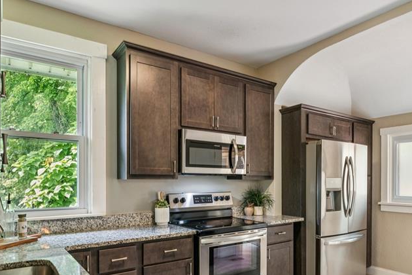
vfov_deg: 48.0
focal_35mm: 26
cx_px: 244
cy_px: 181
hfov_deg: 67.8
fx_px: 303
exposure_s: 1/1.67
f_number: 13
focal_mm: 16.3
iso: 200
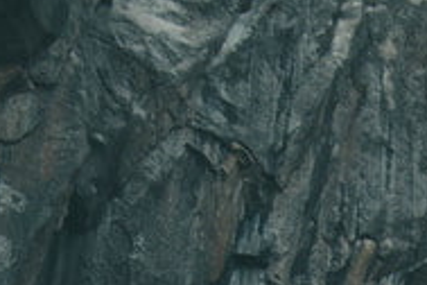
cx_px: 689
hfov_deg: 7.9
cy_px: 897
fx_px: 3012
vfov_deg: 5.1
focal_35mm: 254
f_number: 4
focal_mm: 32
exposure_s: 1/200
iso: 100
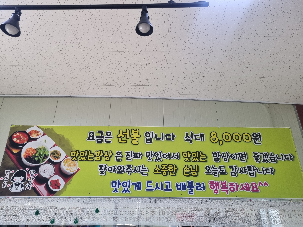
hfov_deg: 67.3
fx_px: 228
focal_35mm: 26
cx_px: 152
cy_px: 114
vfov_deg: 53.1
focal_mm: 5.4
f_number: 1.8
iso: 125
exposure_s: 1/120
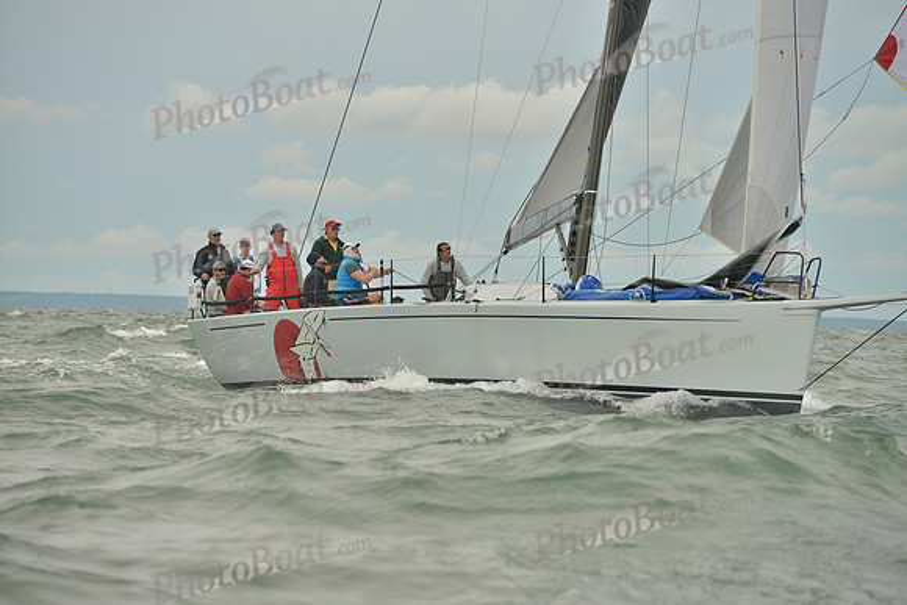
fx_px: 5040
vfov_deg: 6.9
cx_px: 454
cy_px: 302
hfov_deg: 10.3
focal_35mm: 200
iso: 400
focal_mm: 200
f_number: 8
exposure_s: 1/1250
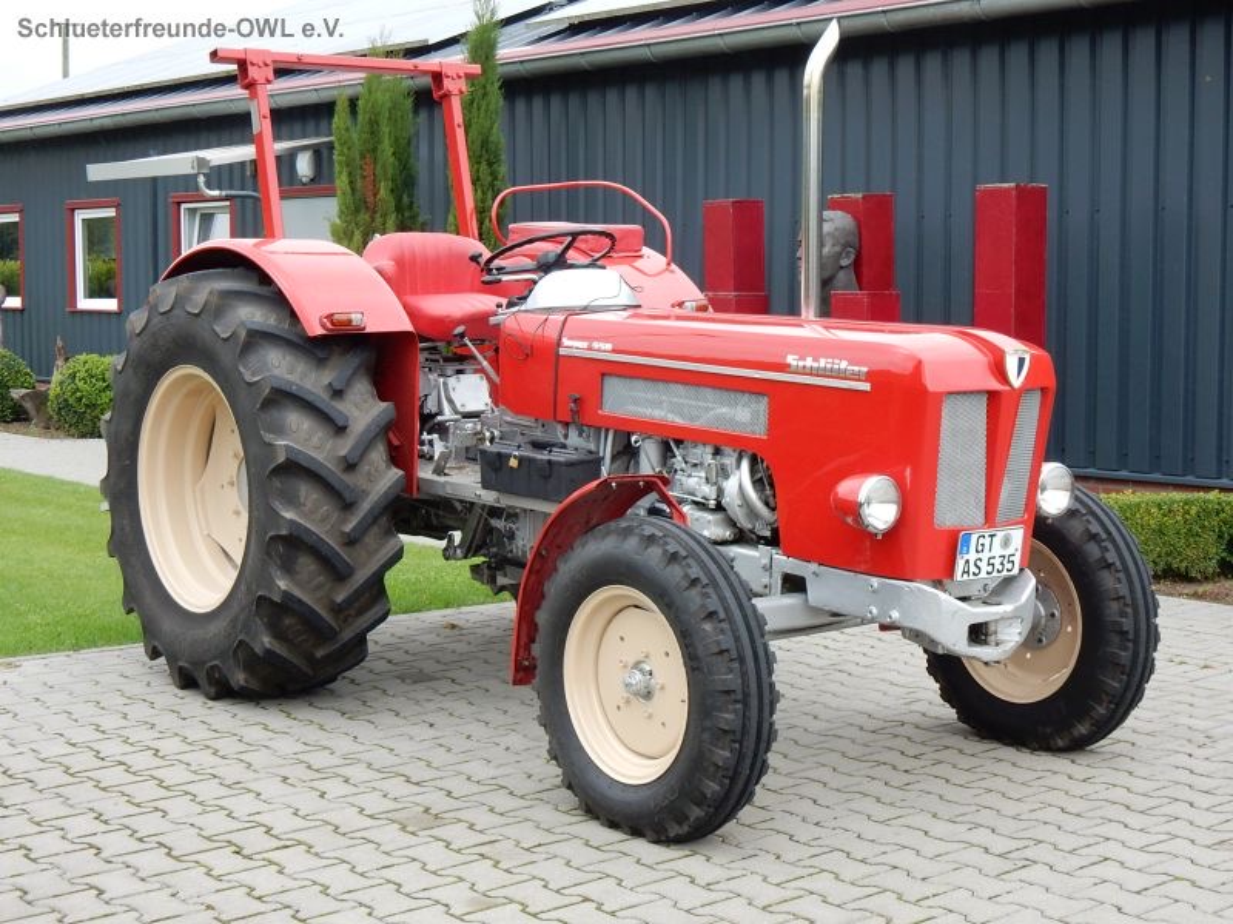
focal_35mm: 60
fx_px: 2137
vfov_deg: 24.4
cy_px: 462
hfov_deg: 32.2
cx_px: 616
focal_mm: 10.7
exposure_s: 1/250
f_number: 4.5
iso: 140
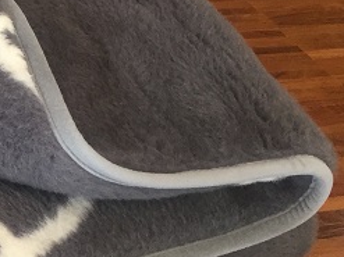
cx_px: -202
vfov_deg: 15.7
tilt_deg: -37.8
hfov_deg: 18.1
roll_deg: -5.4
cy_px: 143
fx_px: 934
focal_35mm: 94
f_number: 2.2
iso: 125
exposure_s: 1/33
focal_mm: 4.15
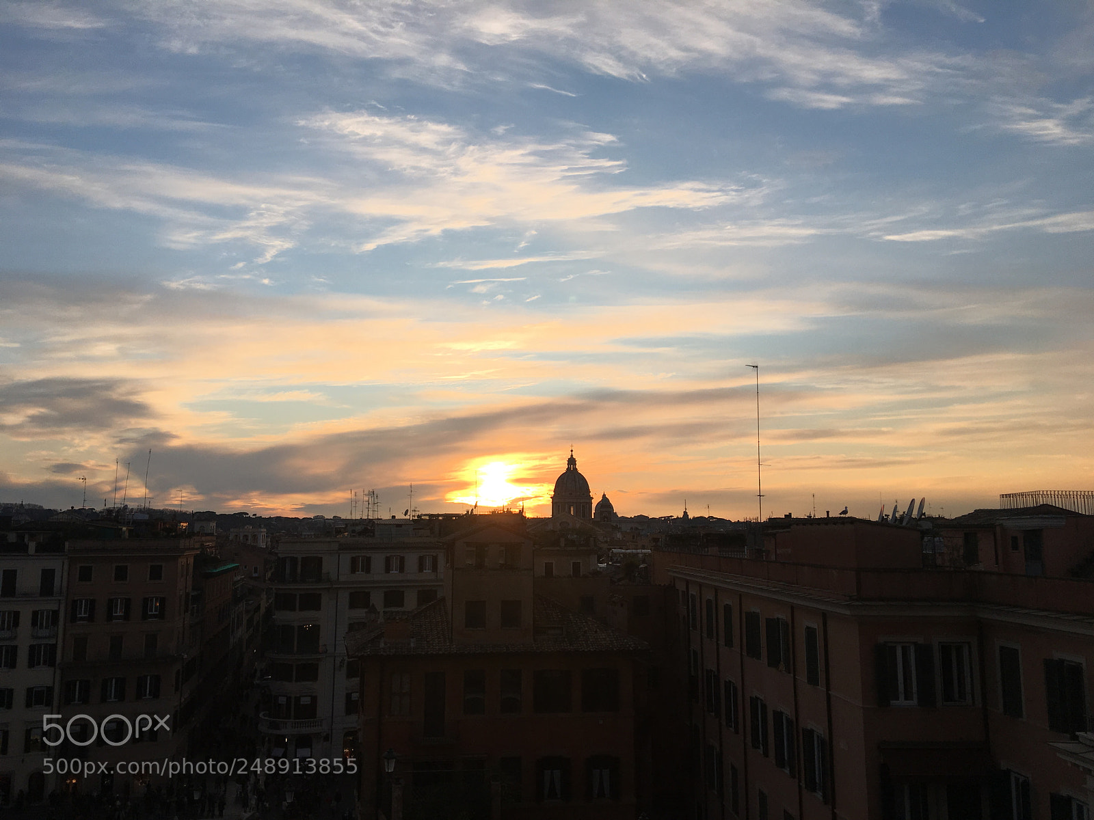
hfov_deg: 61.7
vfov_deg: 48.2
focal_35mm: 29
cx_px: 547
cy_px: 410
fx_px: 917
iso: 25
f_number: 2.2
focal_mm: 4.15
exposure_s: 1/905
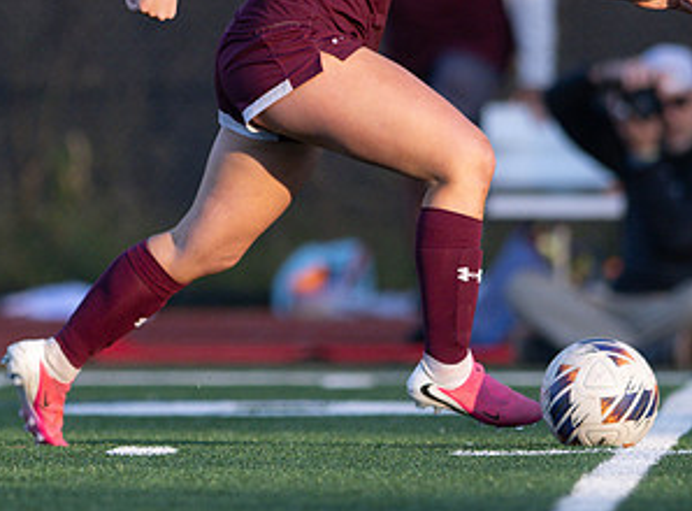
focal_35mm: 1108
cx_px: 231
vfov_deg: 1.3
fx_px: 22026
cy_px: 117
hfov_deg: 1.8
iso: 500
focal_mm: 300
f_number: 2.8
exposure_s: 1/1600
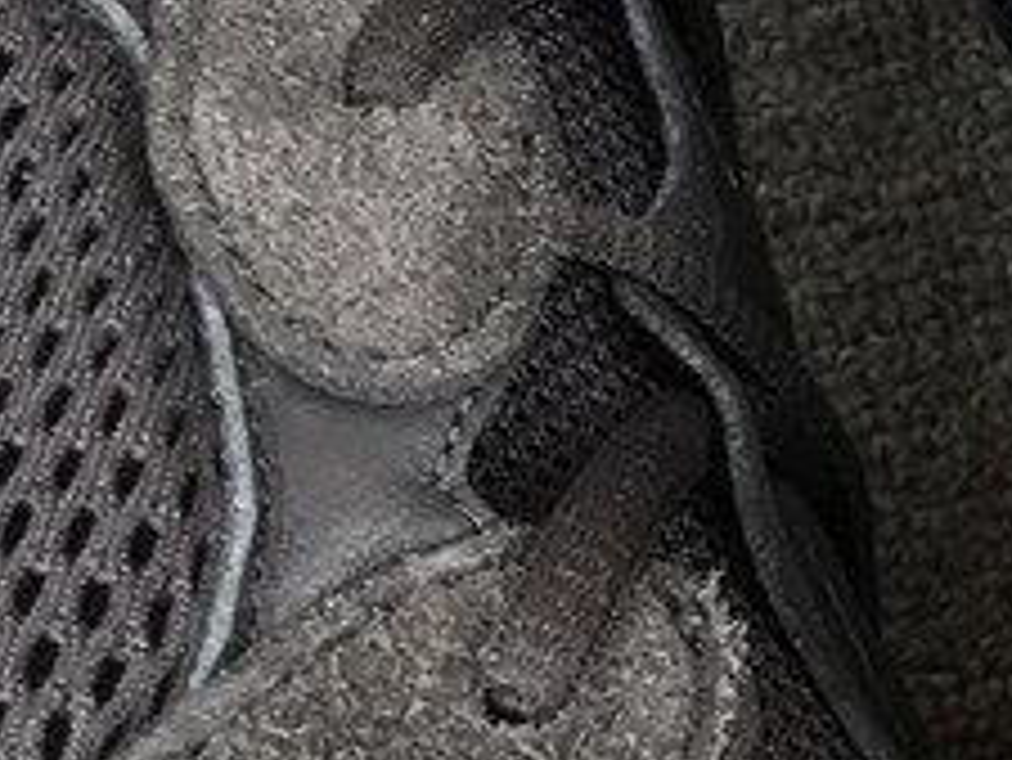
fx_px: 3627
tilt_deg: -61.7
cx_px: 1907
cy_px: 353
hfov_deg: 13.9
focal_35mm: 124
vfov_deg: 12.0
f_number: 2.4
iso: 32
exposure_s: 1/100
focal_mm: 3.3
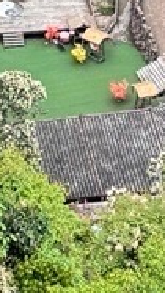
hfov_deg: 6.0
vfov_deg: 8.4
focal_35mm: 201
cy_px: -678
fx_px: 1566
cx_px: -13
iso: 80
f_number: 1.78
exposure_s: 1/739
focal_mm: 6.86
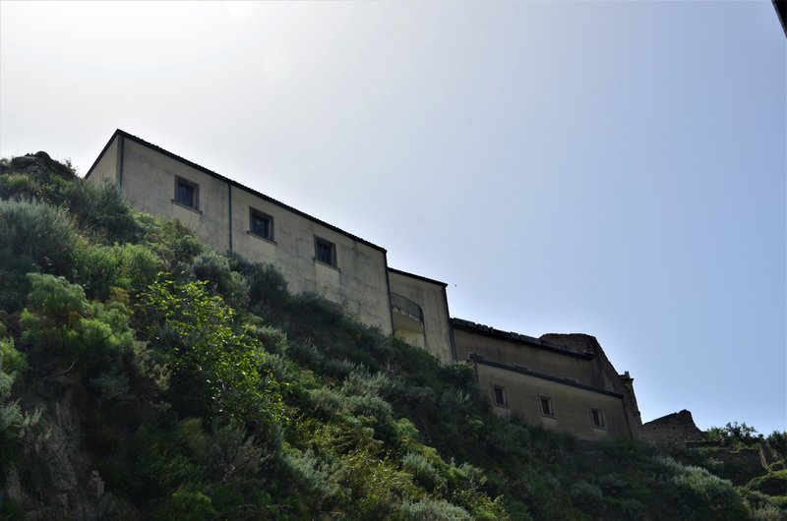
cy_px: 260
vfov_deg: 29.7
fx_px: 982
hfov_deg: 43.7
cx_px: 394
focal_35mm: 45
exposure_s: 1/320
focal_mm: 30
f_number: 10
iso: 250
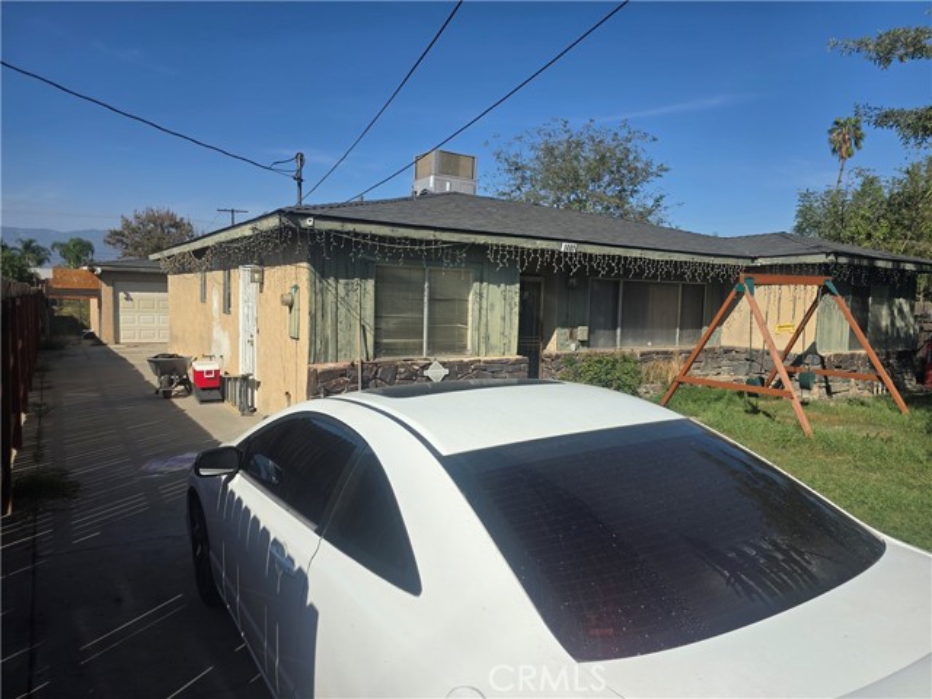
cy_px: 350
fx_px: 619
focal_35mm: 23
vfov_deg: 58.9
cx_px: 466
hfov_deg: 73.9
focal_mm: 6.3
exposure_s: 1/1208
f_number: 1.7
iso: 12
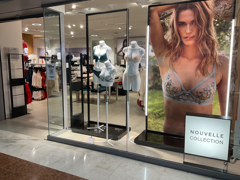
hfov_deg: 61.7
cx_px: 120
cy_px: 90
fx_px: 201
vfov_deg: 48.2
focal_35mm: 29
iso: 50
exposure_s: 1/100
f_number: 1.8
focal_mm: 3
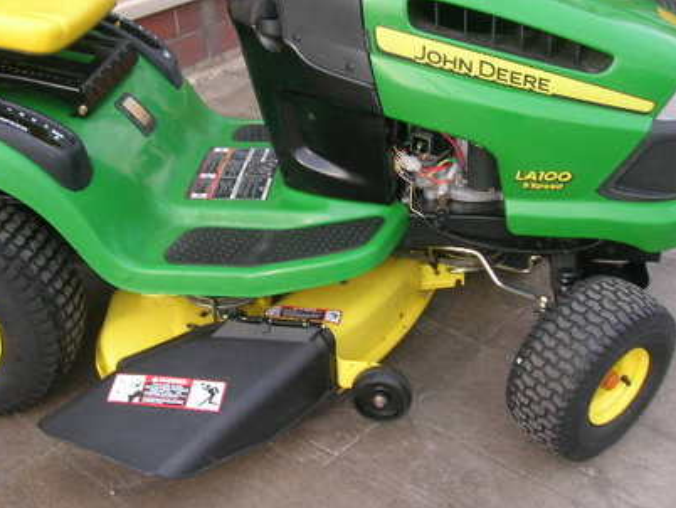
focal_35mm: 46
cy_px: 193
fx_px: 899
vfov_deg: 31.4
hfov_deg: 41.1
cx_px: 276
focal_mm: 5.7
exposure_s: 1/53.7
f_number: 4.9
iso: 50
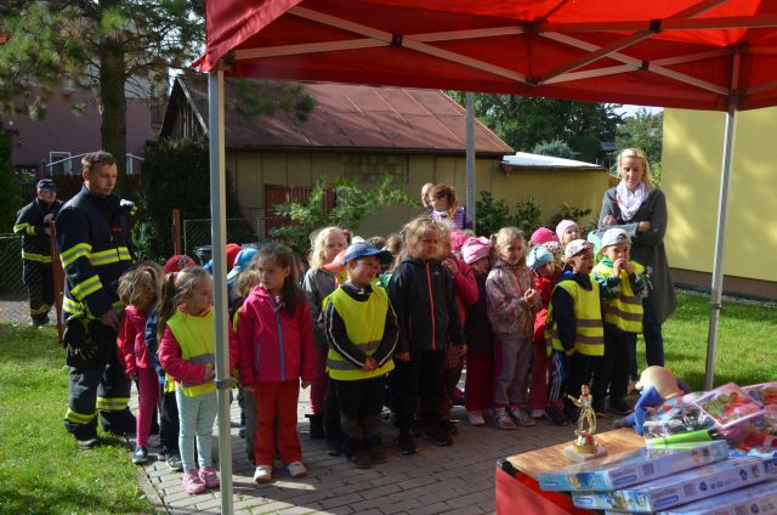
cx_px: 388
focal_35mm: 32
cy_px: 258
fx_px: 679
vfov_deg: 41.5
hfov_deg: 59.6
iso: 100
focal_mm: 21
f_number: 8
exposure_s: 1/80
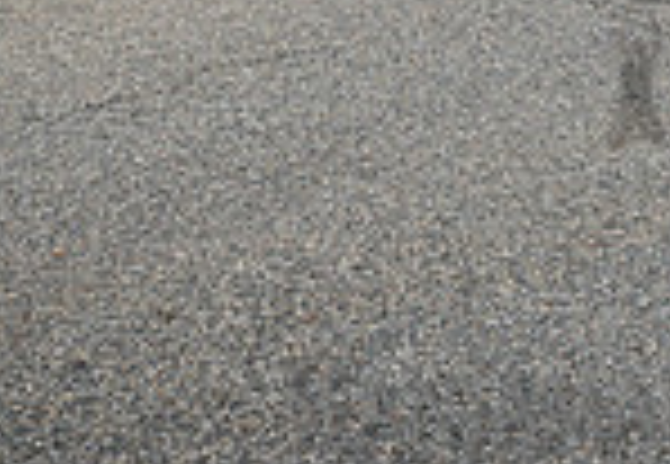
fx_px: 1826
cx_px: 585
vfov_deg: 13.0
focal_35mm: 97
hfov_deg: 20.4
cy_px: -387
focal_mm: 24
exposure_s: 1/800
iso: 400
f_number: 5
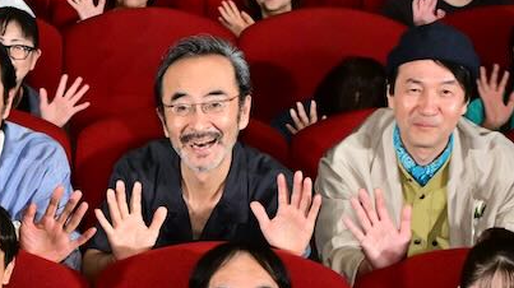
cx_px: -15
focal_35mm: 130
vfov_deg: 9.0
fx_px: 1771
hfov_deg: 16.1
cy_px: 449
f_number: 6.3
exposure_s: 1/200
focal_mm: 39
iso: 3200
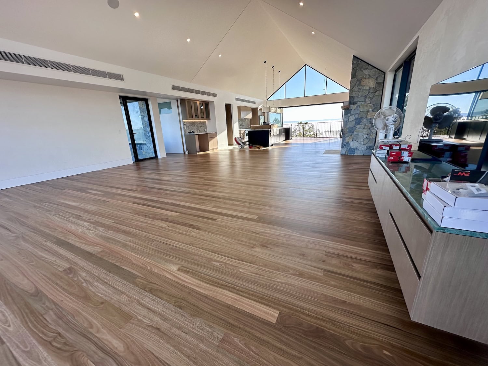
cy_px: 183
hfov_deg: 102.1
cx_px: 244
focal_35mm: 14
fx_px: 197
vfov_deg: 85.7
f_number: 2.2
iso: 40
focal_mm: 2.2
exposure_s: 1/276
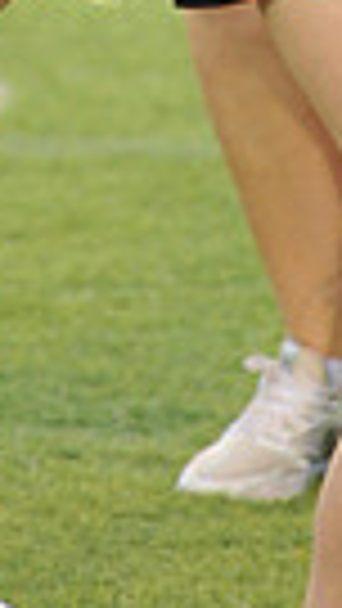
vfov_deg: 2.4
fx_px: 14517
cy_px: -689
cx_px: 117
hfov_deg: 1.3
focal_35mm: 901
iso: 1000
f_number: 6.3
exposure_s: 1/100
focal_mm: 200
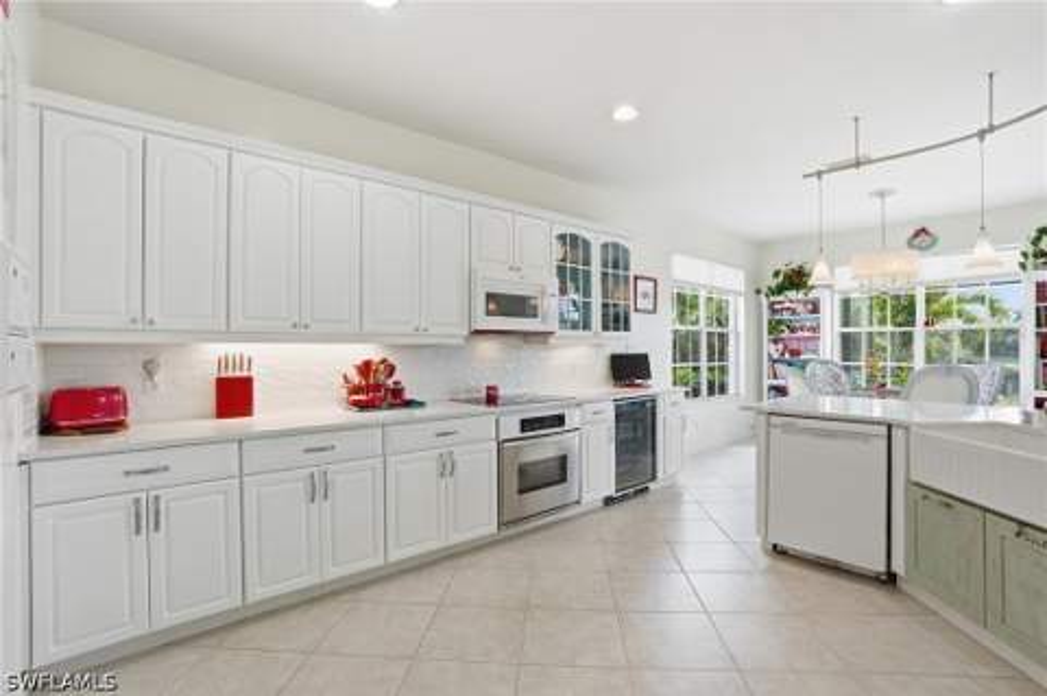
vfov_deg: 73.6
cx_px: 524
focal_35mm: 16
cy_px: 348
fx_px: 465
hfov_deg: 96.8
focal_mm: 16
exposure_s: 1/800
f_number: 9
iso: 400
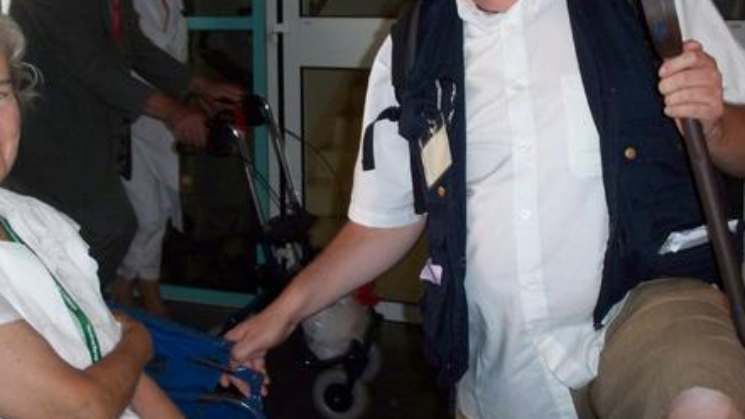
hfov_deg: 32.8
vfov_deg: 18.6
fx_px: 1264
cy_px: 72
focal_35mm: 64
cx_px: 346
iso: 200
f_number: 3.4
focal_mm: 7.9
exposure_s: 1/30
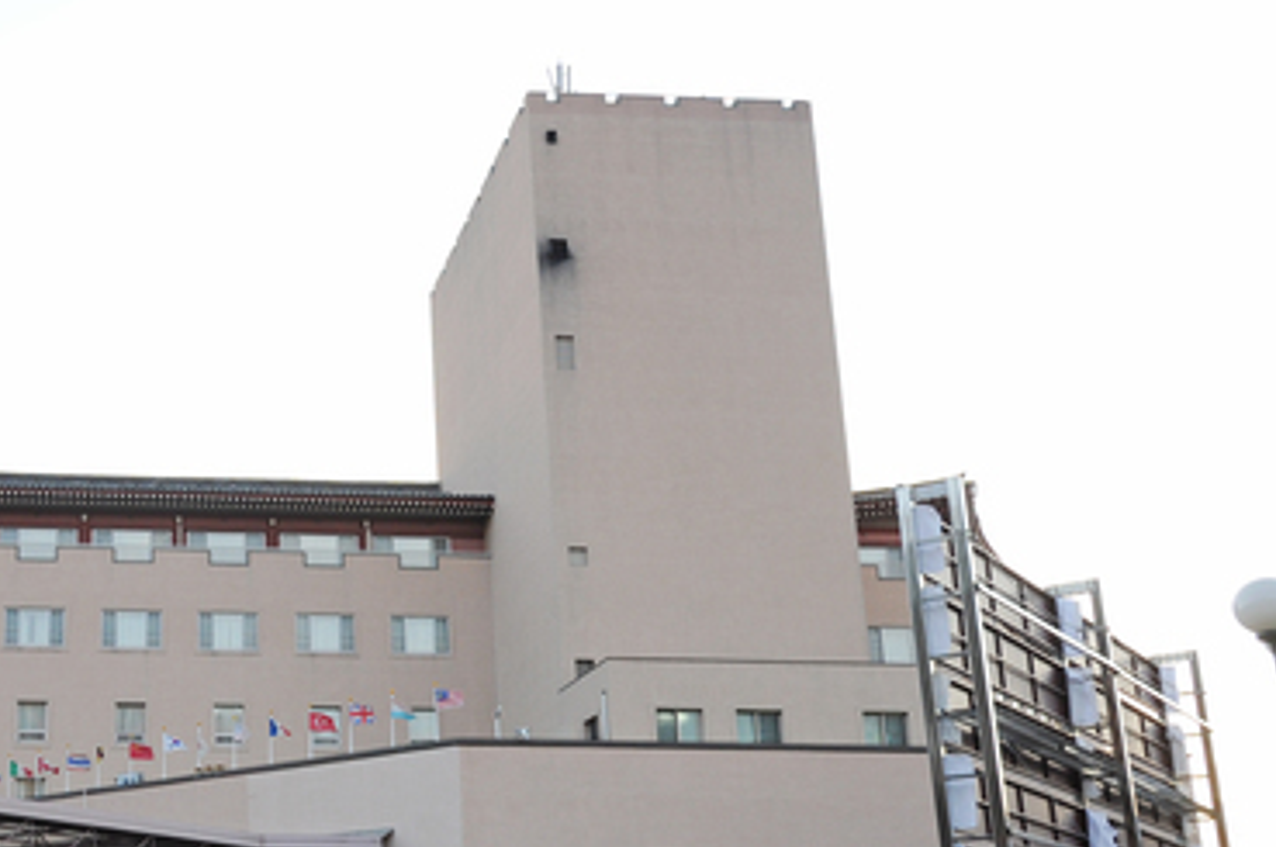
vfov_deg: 36.2
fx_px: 1274
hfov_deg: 47.9
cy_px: 603
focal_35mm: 36
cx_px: 133
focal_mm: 19
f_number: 8
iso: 800
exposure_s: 1/200
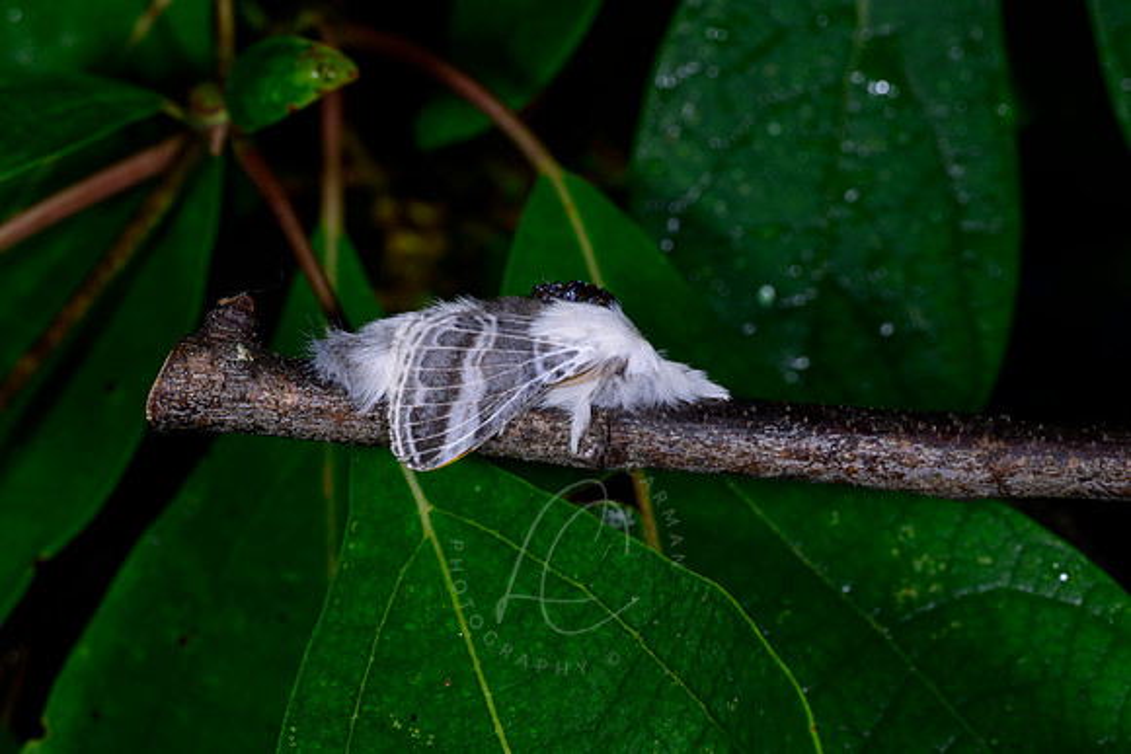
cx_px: 566
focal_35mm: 105
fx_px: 3299
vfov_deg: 13.0
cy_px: 377
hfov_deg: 19.5
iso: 64
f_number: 22
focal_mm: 105
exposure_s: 1/250
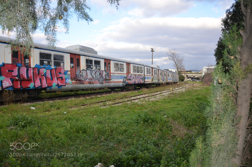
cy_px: 84
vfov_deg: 47.7
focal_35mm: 27
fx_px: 189
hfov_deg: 67.5
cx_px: 126
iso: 125
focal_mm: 18
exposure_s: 1/250
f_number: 4
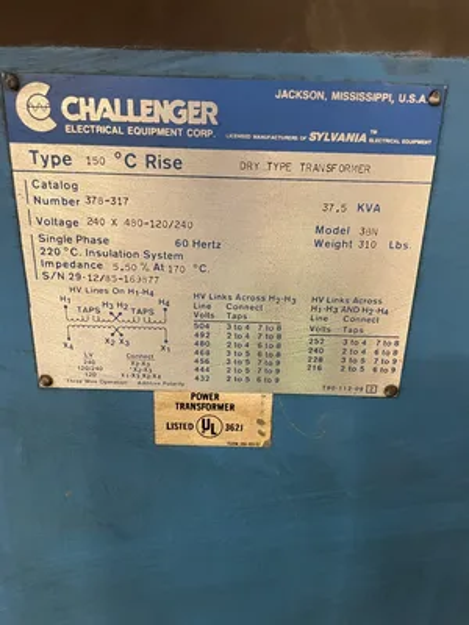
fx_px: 470
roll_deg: -0.7
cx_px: 234
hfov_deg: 53.1
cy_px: 312
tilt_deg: -20.3
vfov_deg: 67.3
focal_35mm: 26
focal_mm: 4.2
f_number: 1.6
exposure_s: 1/40
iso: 500
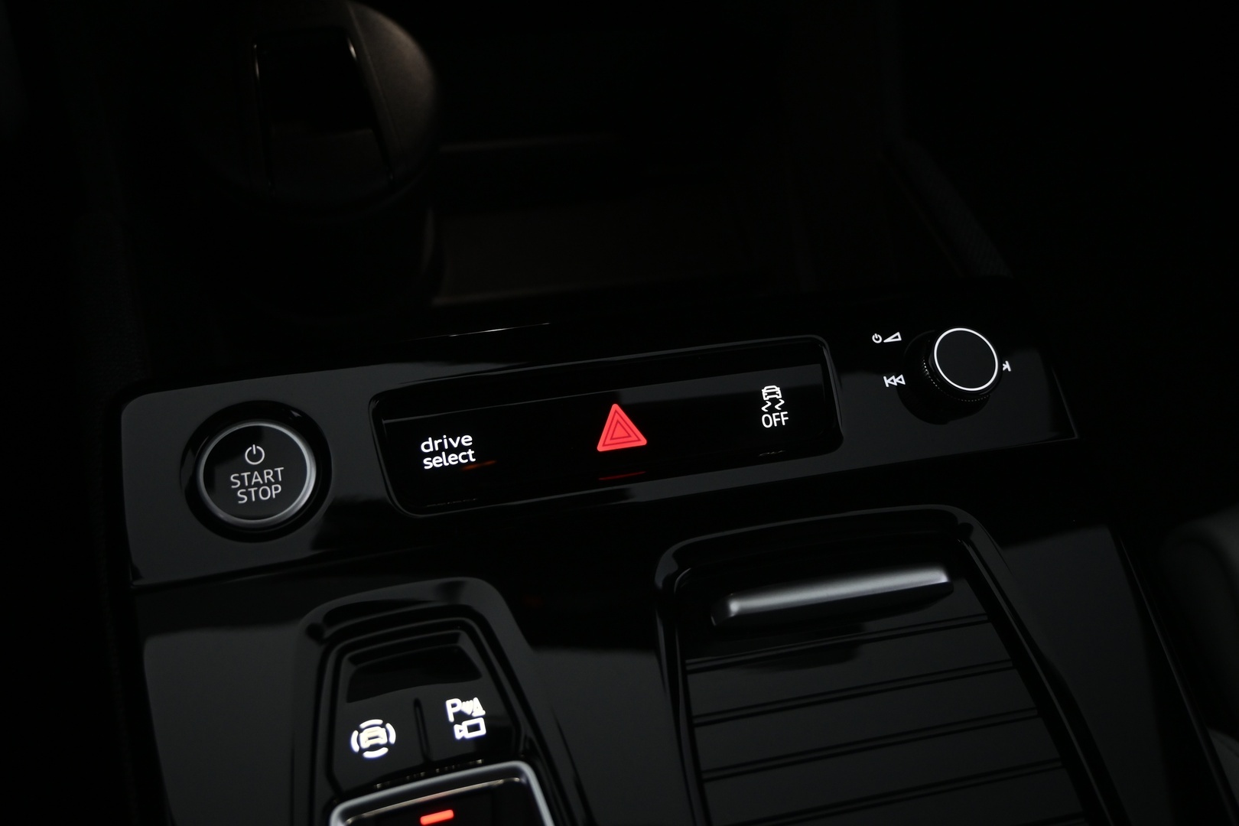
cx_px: 620
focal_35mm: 32
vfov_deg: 40.8
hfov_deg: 58.3
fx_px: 1110
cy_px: 413
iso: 1000
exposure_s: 1/20
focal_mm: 21.5
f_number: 4
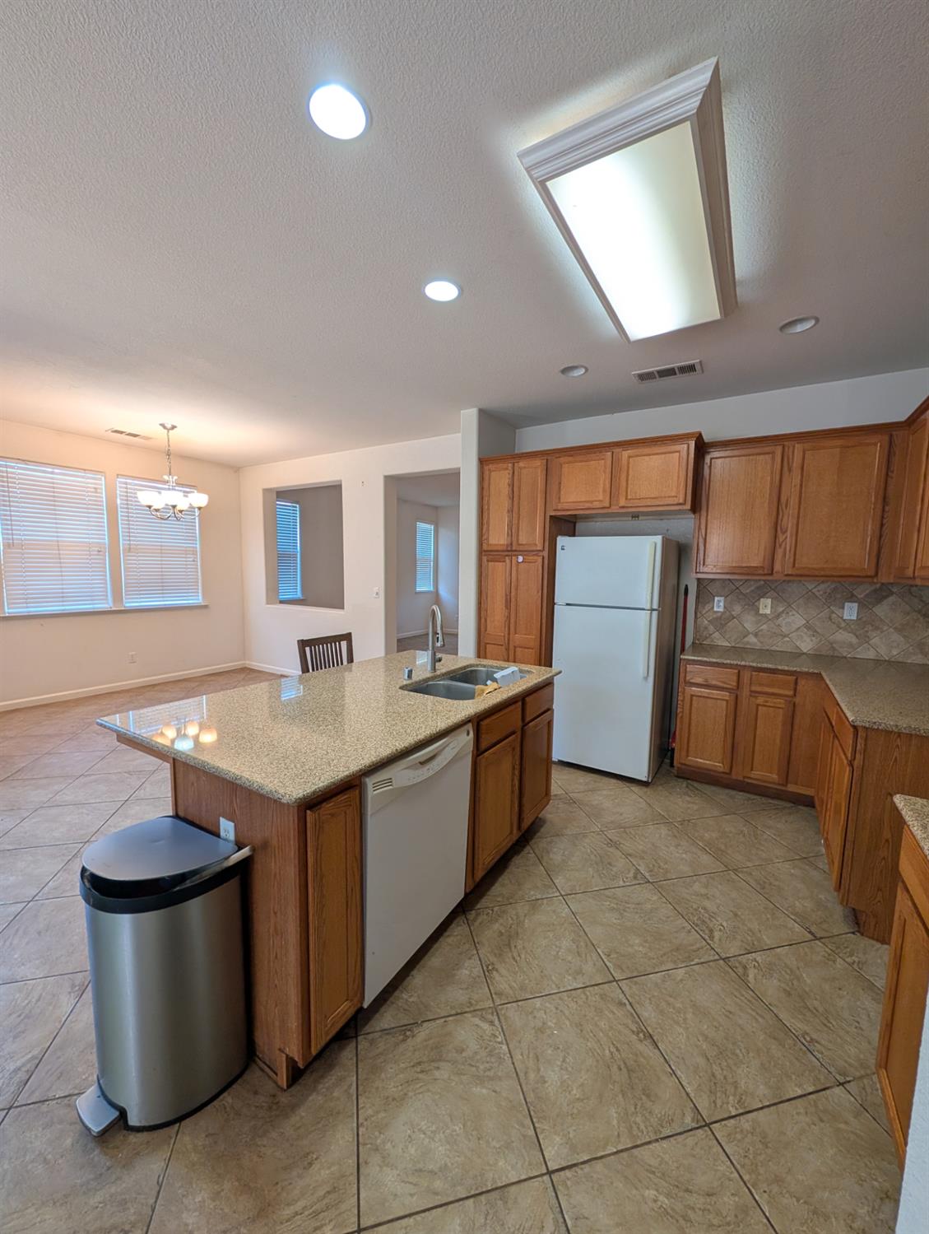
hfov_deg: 94.7
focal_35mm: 12
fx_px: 428
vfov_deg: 110.4
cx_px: 464
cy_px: 617
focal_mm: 2.02
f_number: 1.7
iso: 97
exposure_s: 1/60
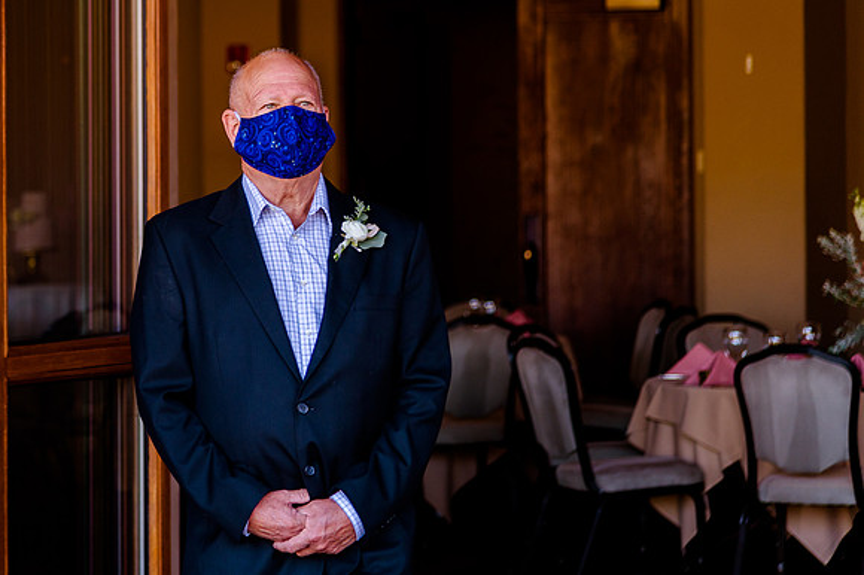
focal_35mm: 148
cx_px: 224
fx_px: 3559
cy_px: 183
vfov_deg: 9.2
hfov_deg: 13.8
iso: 200
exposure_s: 1/160
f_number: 4
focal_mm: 98
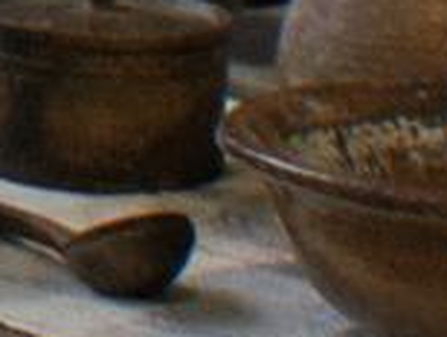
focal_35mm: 218
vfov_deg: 6.7
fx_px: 2819
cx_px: -522
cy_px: -209
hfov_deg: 8.5
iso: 1250
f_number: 8
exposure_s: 1/40
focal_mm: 35
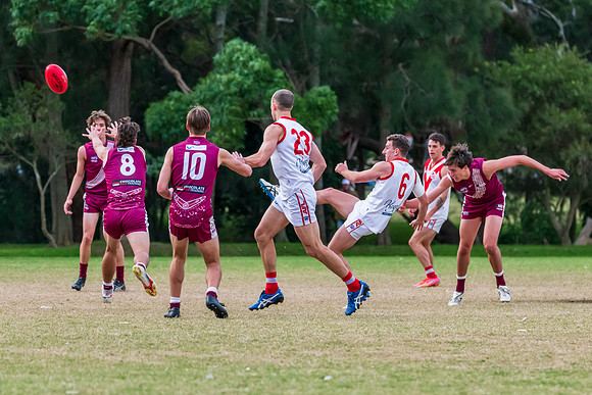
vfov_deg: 4.9
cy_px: 216
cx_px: 341
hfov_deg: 7.4
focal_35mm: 279
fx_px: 4594
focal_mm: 210
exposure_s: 1/1250
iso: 1800
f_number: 5.3
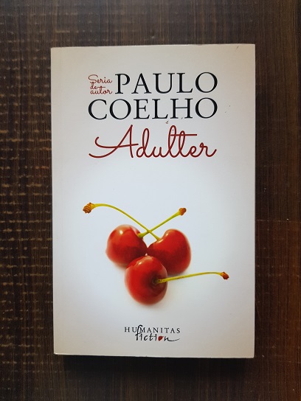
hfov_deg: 53.1
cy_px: 200
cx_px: 150
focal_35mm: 26
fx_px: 301
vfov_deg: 67.3
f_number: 1.7
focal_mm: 4.3
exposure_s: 1/24
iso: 200
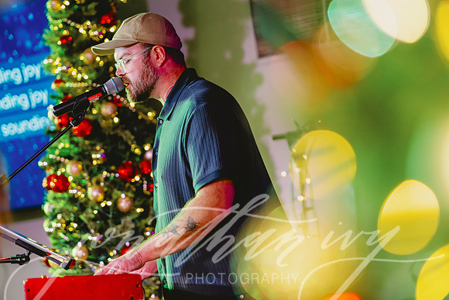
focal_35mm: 170
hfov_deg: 12.1
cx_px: 224
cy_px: 150
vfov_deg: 8.1
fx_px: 2121
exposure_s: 1/160
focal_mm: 170
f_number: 2.8
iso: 1250
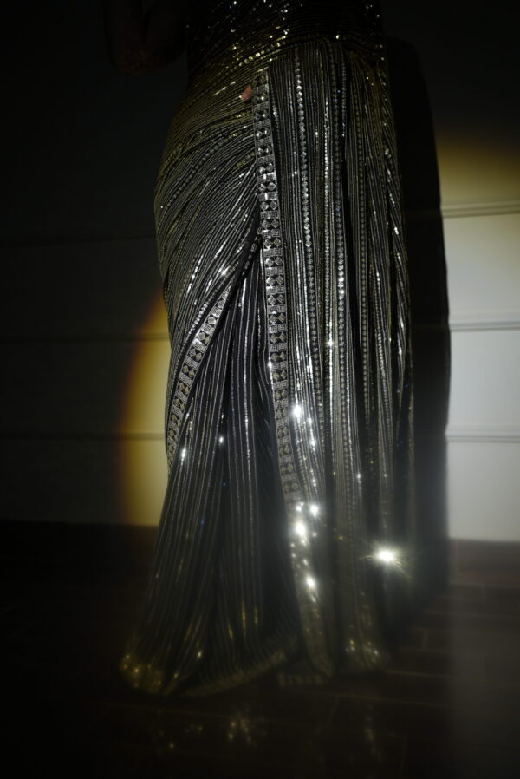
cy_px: 390
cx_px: 260
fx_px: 757
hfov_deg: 37.9
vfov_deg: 54.4
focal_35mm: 35
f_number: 1.4
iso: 250
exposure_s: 1/100
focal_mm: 35
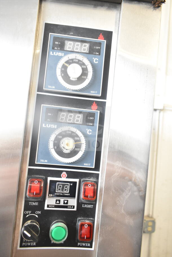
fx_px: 193
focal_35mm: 27
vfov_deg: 67.4
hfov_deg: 48.0
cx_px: 86
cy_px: 128
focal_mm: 18
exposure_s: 1/100
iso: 1600
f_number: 5
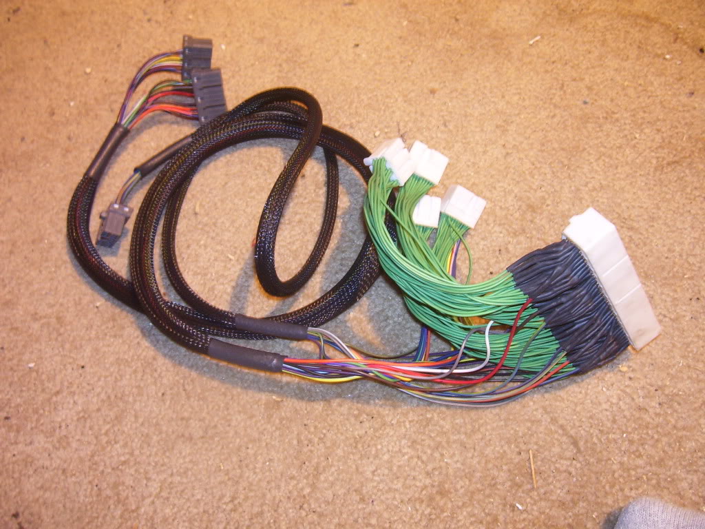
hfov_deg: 54.0
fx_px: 692
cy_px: 264
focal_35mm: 34
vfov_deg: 41.8
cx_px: 352
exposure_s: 1/2
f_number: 2.7
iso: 125
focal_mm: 5.6
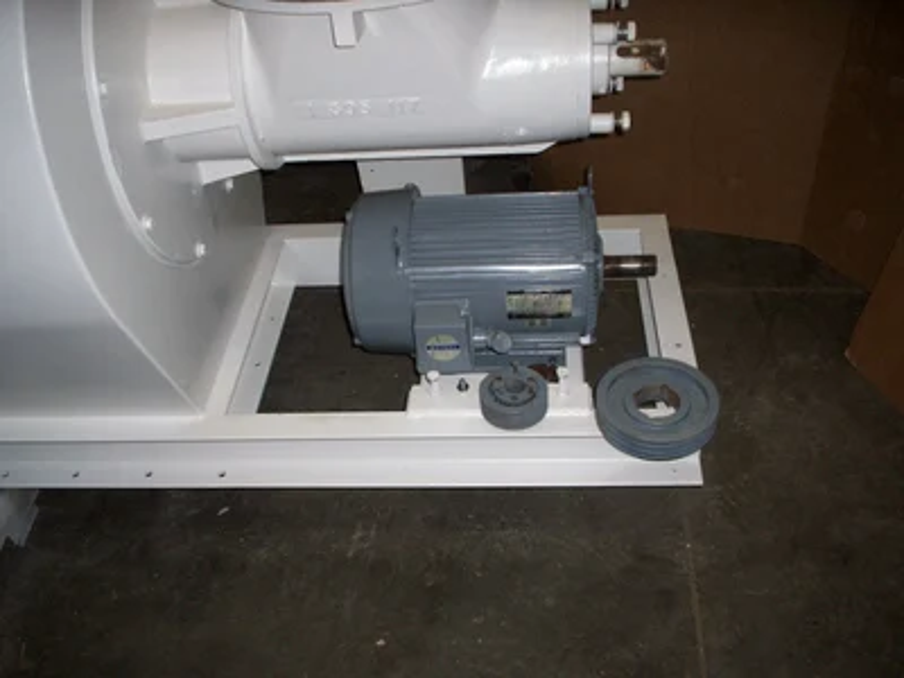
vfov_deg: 39.7
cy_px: 339
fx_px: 940
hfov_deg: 51.4
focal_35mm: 36
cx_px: 452
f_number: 4.5
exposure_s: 1/64
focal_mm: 5.9
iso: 140
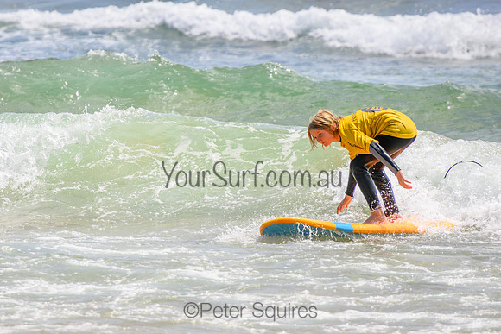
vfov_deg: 2.5
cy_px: 112
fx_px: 7654
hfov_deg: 3.7
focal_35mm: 550
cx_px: 157
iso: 220
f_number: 5.6
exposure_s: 1/2000
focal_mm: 400
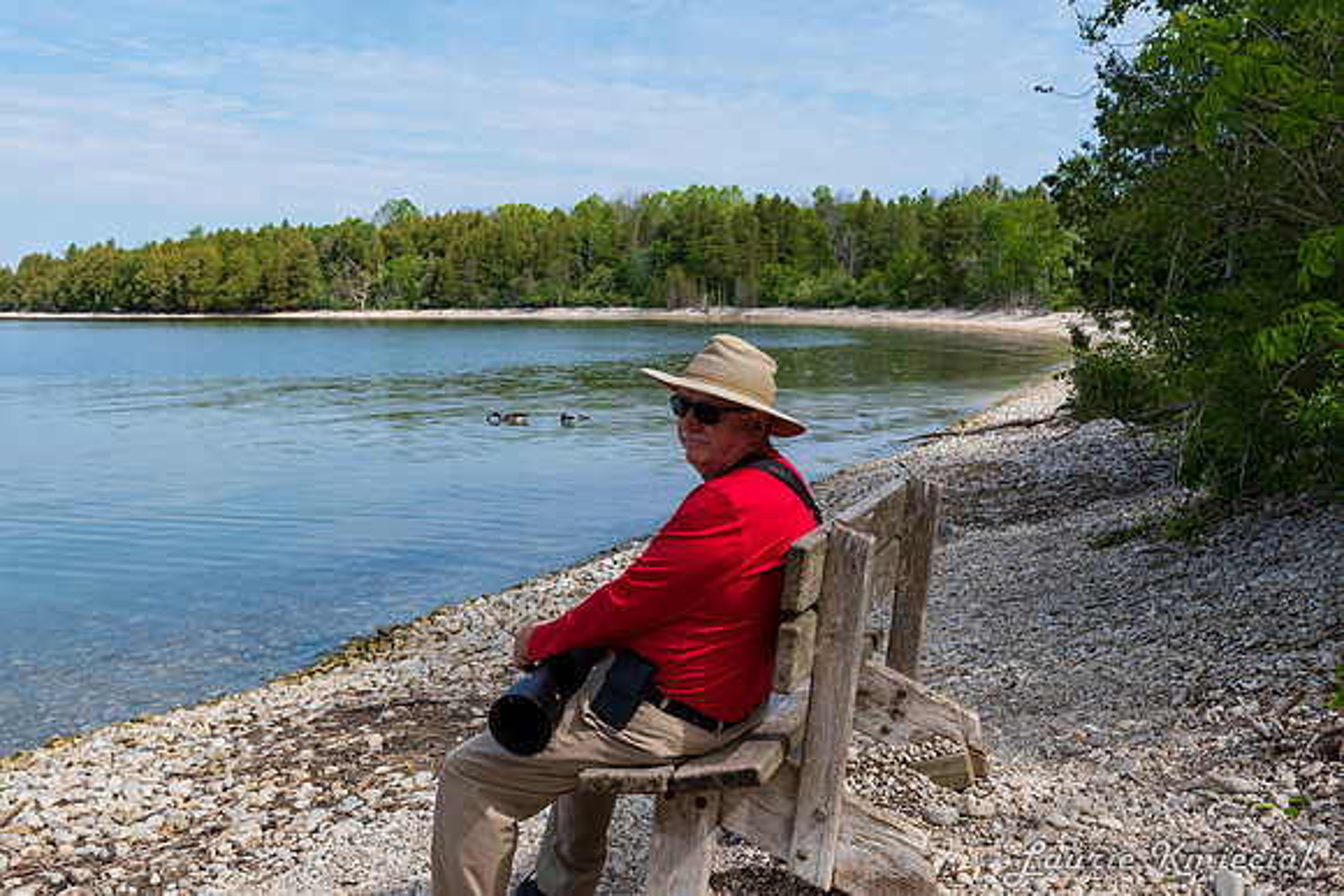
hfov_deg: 46.4
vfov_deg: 31.9
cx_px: 672
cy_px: 448
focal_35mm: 42
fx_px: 1568
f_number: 11
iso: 450
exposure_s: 1/640
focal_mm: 28
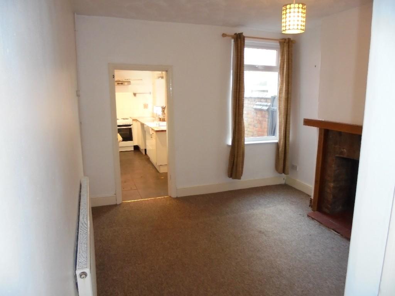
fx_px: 297
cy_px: 148
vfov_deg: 53.1
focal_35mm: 26
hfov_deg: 67.3
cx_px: 198
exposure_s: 1/30
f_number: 3.5
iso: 400
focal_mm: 4.6
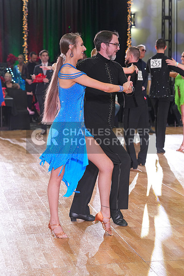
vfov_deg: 22.1
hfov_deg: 14.9
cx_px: 92
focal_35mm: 92
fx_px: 705
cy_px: 138
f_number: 5
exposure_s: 1/200
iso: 2500
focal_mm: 92
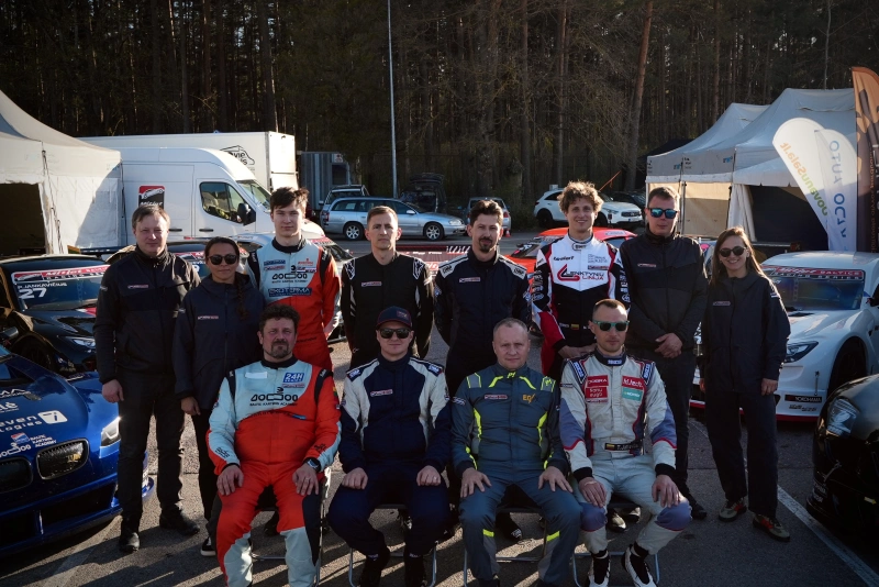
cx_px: 440
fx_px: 830
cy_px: 294
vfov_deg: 38.9
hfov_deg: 55.8
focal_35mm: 34
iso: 640
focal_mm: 34
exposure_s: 1/250
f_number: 7.1
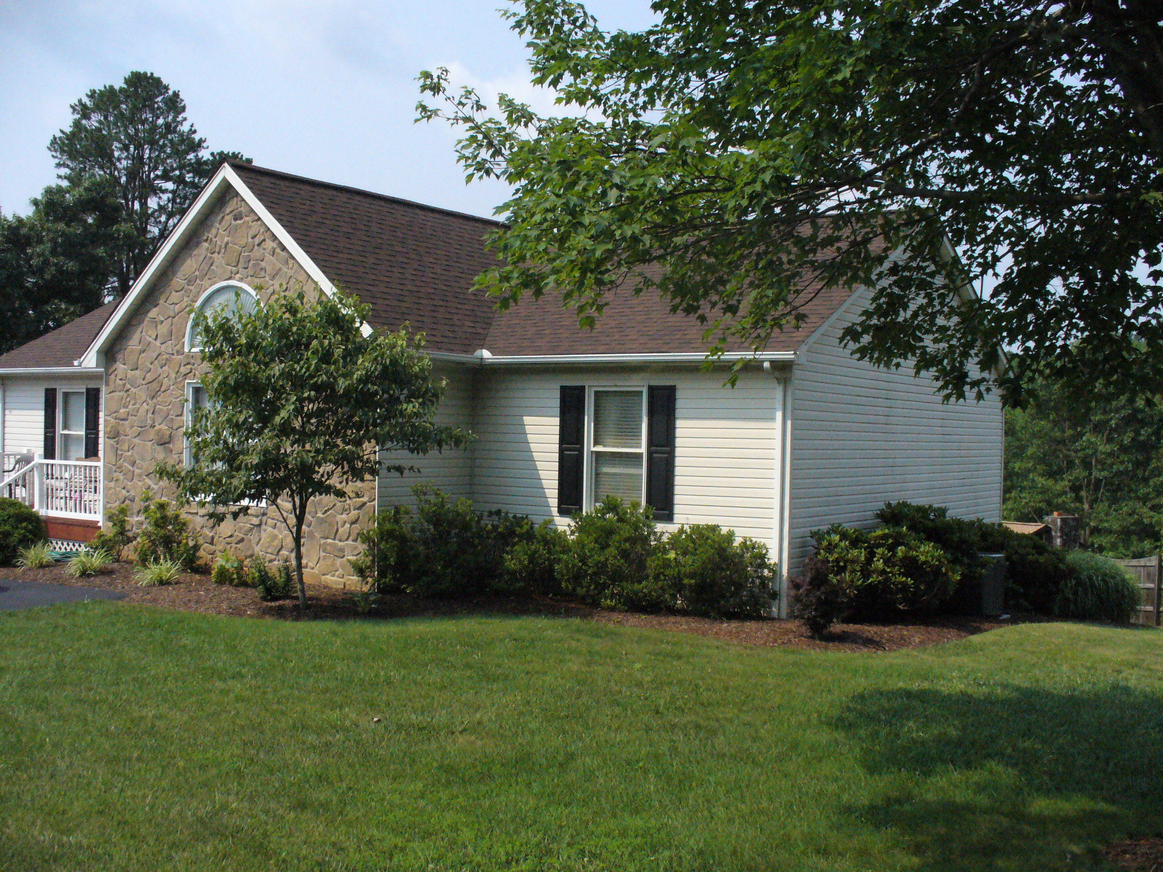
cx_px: 582
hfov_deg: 50.1
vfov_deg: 38.7
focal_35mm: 37
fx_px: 1243
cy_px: 436
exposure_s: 1/2000
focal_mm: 6.1
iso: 400
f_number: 5.6
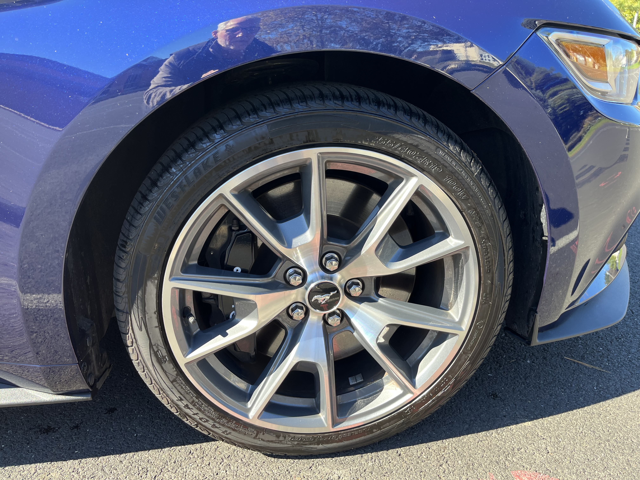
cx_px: 320
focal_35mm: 26
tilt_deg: -21.7
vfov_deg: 53.1
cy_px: 240
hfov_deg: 67.3
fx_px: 481
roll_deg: -0.6
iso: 40
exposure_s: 1/218
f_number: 1.6
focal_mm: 5.1
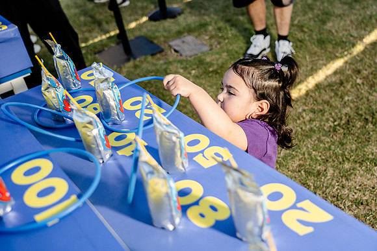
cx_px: 188
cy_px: 126
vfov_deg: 31.2
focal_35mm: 43
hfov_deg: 45.4
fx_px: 450
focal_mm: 43
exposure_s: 1/200
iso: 125
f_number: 4
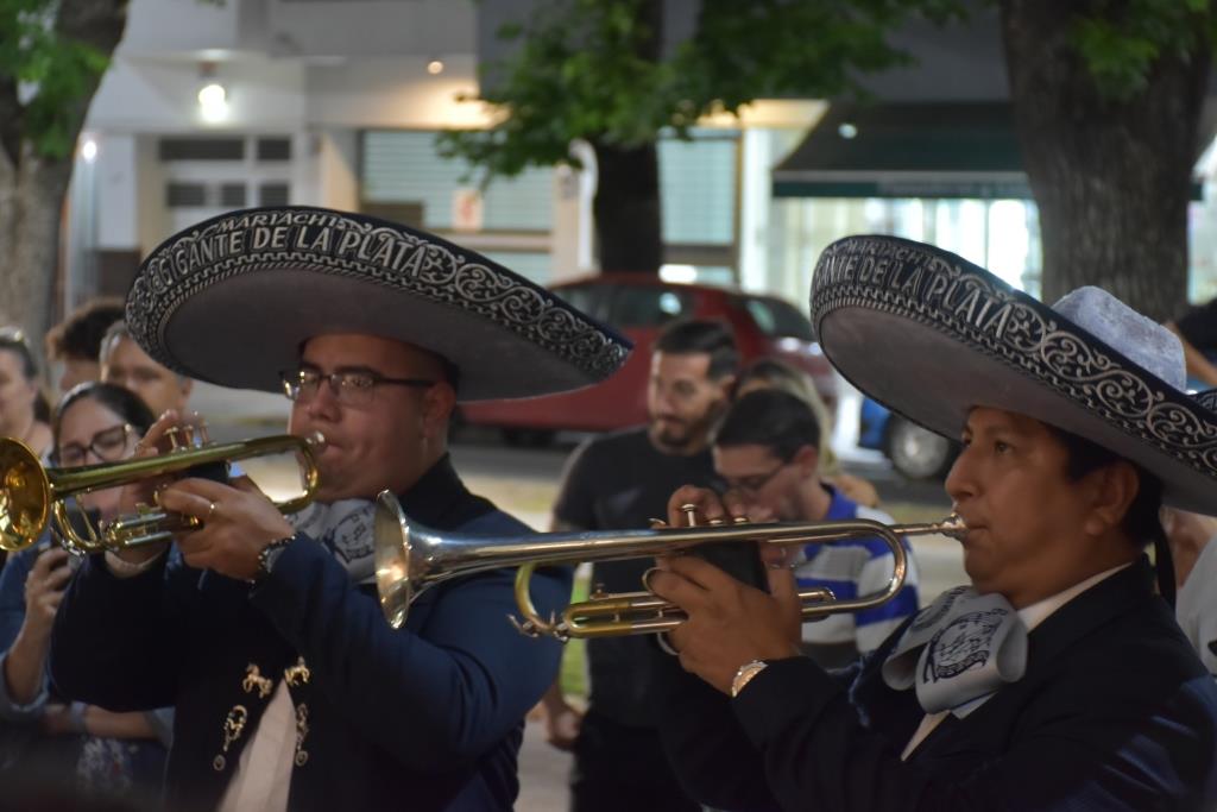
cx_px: 608
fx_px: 3347
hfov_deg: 20.6
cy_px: 406
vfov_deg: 13.8
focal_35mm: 99
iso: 1250
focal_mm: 66
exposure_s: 1/5
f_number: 5
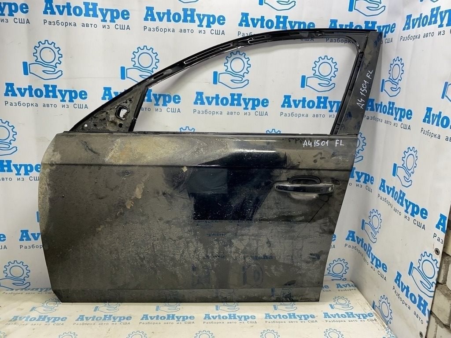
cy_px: 169
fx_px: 339
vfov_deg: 53.1
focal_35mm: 26
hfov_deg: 67.3
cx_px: 226
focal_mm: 4.25
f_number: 1.8
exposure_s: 1/100
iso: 50
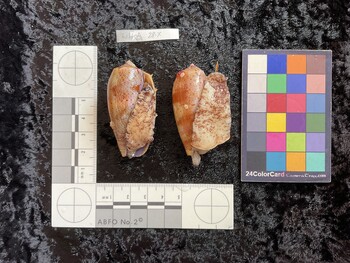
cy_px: 132
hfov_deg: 61.6
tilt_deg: -89.4
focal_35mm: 29
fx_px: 293
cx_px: 175
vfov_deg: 48.3
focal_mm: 3
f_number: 1.8
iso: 40
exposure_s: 1/60
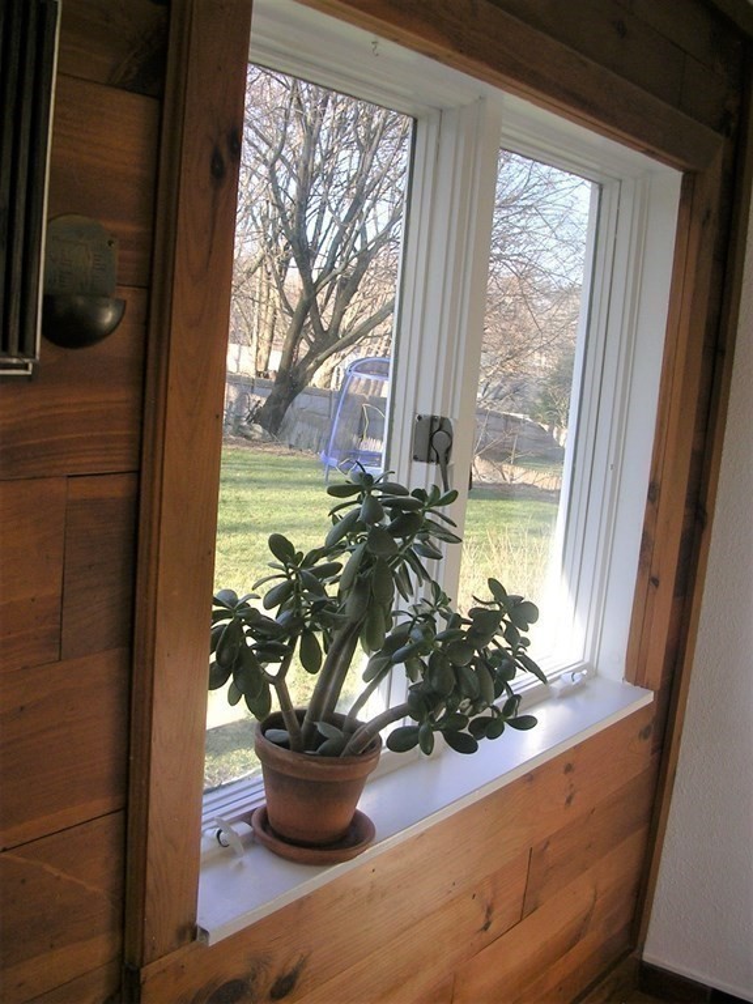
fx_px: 1102
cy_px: 502
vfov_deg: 49.0
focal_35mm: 38
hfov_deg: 37.7
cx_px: 376
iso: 50
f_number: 2.8
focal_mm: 5.8
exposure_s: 1/160
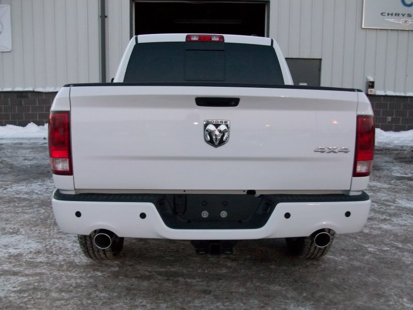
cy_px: 155
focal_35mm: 34
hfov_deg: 54.0
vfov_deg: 41.8
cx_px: 206
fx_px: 406
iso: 160
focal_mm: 5.7
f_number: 2.8
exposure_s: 1/60
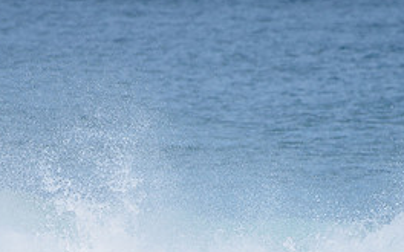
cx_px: 127
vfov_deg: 1.2
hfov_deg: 1.9
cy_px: 288
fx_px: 12332
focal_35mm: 1120
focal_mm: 500
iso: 250
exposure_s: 1/2500
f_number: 6.3
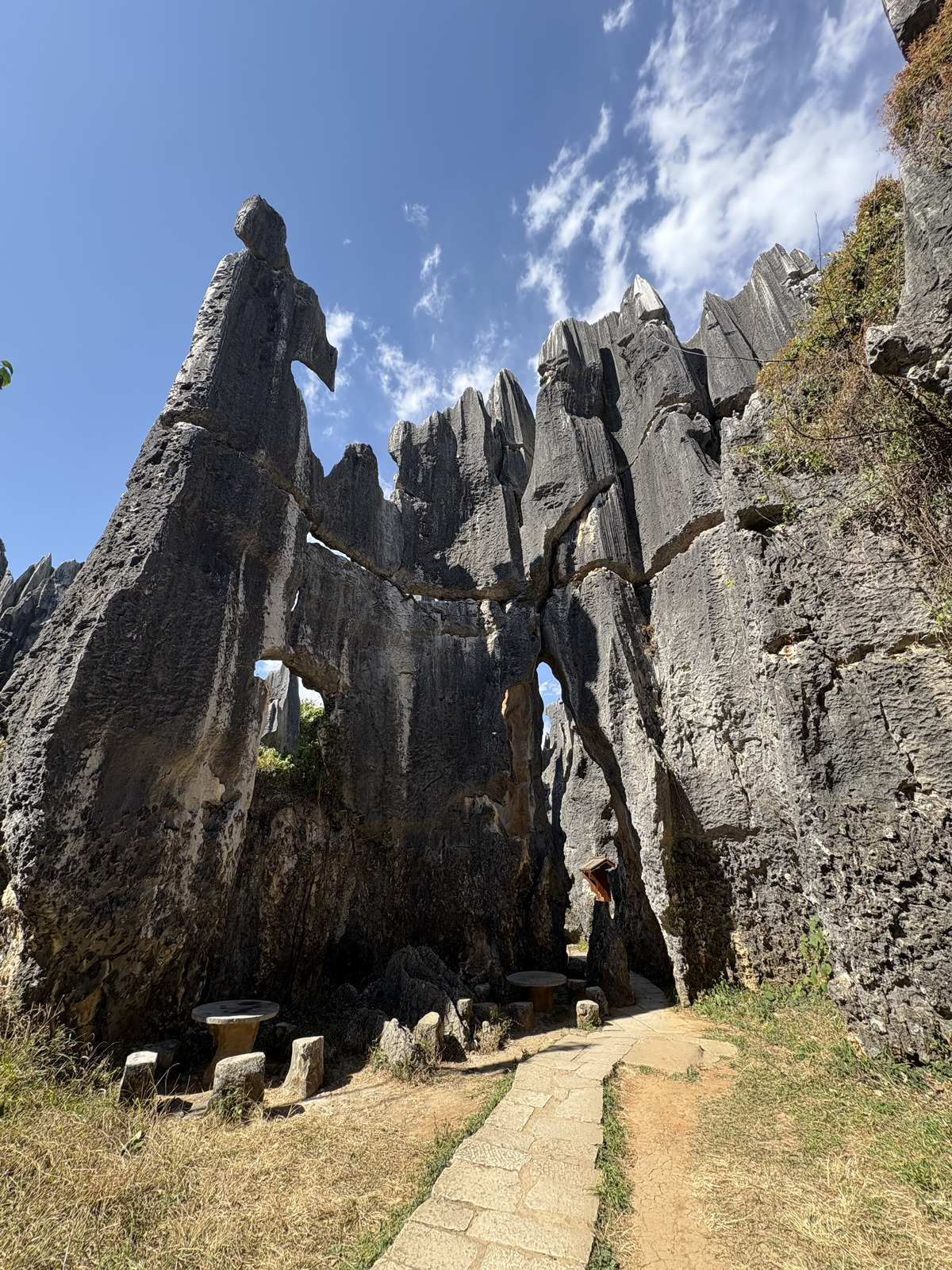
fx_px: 513
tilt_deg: +25.0
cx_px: 476
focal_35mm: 14
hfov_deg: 85.7
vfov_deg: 102.1
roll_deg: +1.3
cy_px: 635
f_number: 2.2
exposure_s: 1/641
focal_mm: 2.22
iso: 64
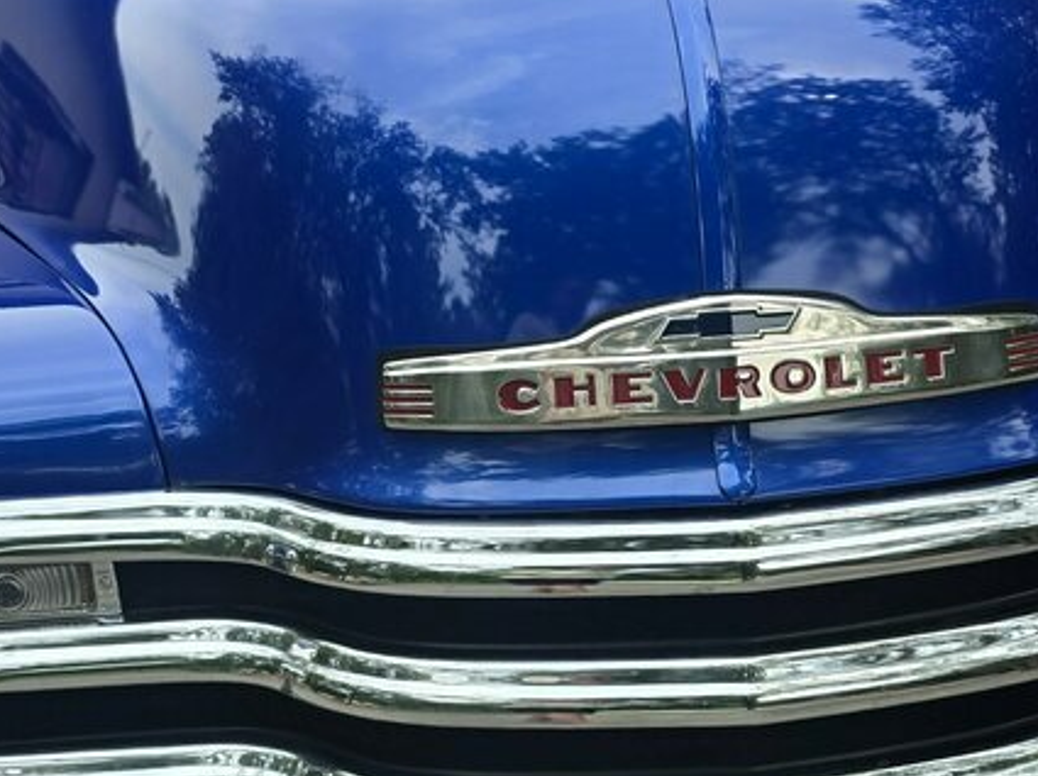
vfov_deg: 22.5
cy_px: 490
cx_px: 513
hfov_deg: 29.8
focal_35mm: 65
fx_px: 1947
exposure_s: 1/1433
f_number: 1.7
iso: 80
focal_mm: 6.3
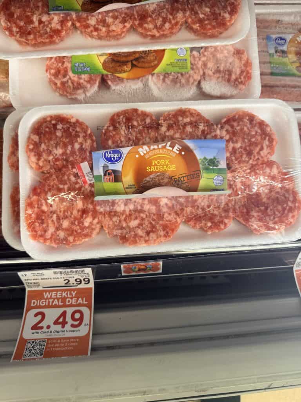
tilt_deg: -80.3
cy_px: 201
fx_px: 278
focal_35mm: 24
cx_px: 150
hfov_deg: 56.8
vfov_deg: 71.6
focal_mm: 6.76
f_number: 1.78
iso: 80
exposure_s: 1/63
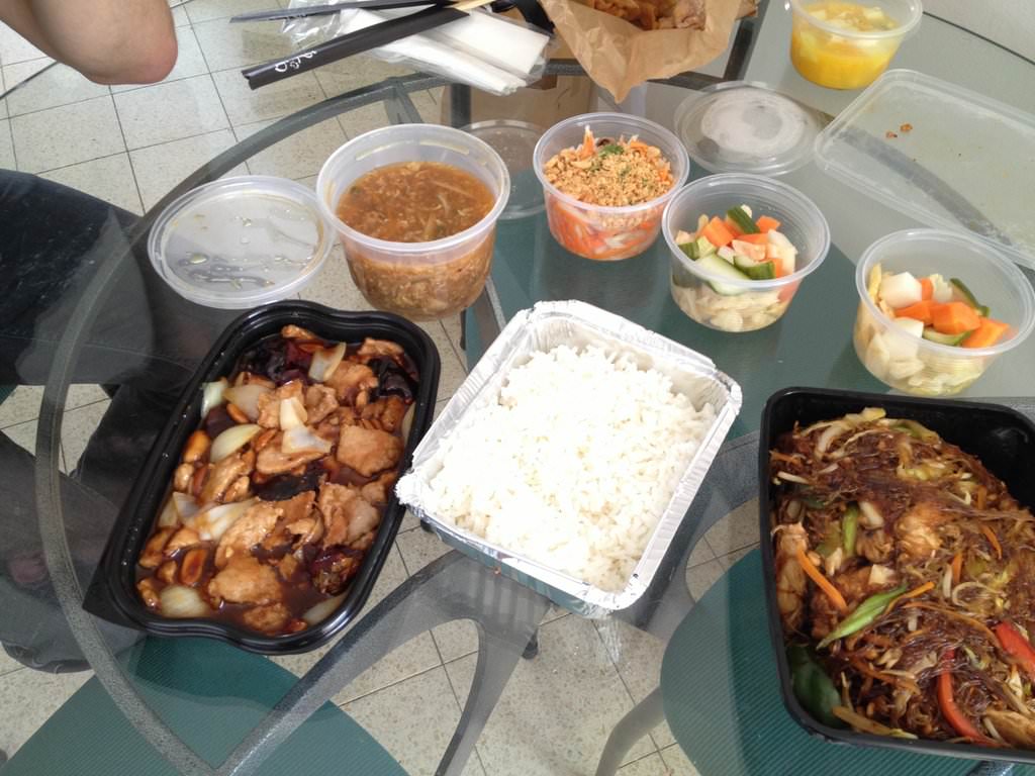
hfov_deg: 52.6
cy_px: 388
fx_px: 1046
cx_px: 518
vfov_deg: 40.7
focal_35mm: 35
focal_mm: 4.28
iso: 100
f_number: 2.4
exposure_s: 1/20
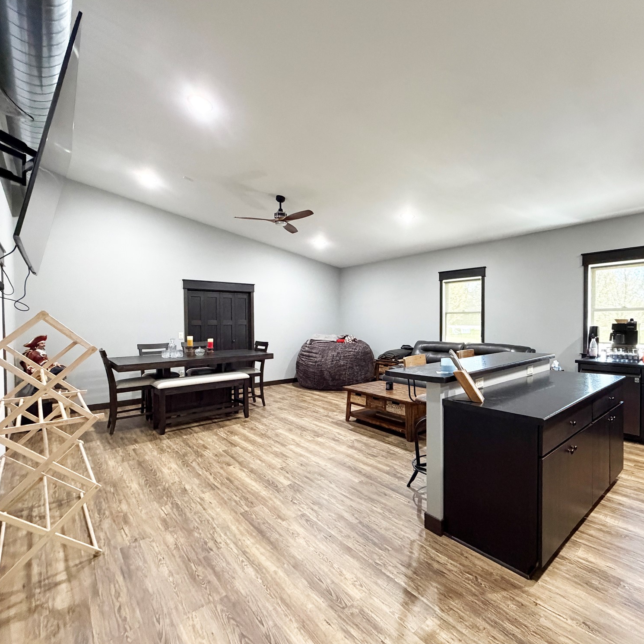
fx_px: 358
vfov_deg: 84.0
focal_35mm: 17
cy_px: 327
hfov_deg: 83.4
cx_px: 370
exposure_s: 1/60
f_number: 2.2
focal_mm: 2.22
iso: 800
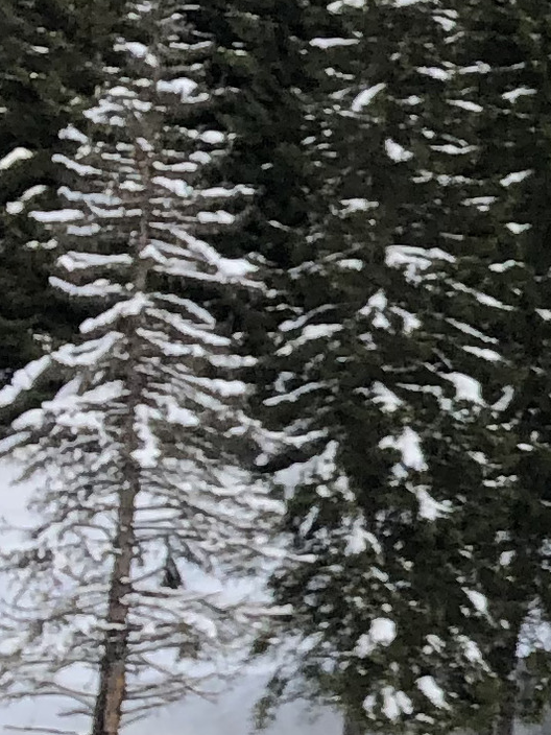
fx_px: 3375
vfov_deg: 12.4
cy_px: 475
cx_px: 1802
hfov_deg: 7.8
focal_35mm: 159
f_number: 1.8
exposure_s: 1/960
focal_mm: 4
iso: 20
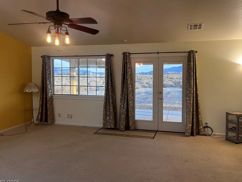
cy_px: 87
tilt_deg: -2.4
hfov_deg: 61.6
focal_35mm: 29
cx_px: 128
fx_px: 203
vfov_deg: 48.2
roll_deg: -0.3
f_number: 1.6
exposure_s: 1/60
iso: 100
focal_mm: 5.1
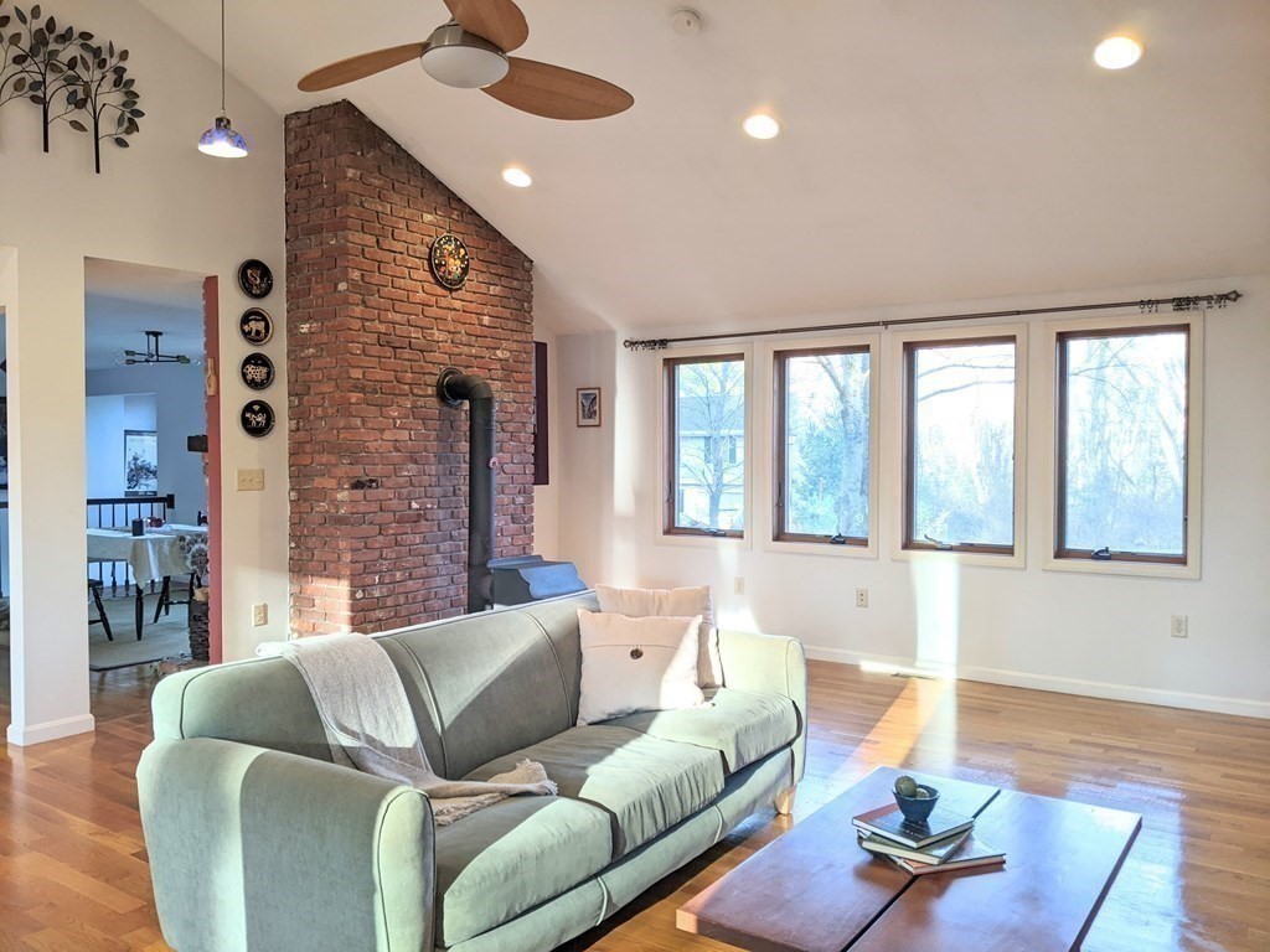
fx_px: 991
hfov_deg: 65.3
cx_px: 635
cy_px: 476
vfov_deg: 51.4
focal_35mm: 27
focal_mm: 4.44
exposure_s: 1/59.9
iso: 69
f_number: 1.8
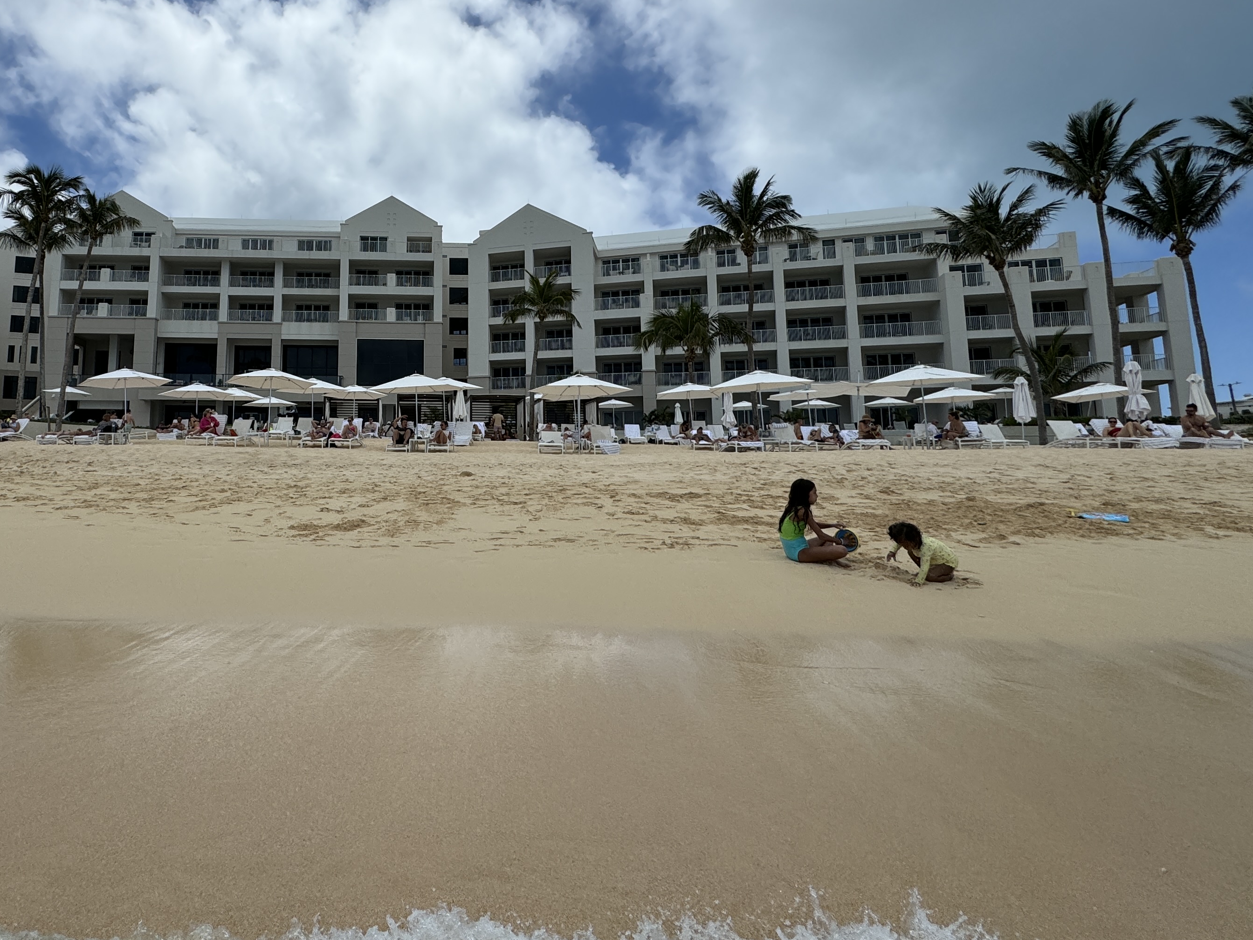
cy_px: 381
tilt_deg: +7.4
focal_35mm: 21
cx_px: 411
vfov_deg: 62.9
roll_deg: -0.7
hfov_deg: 76.3
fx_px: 760
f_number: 2.2
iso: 50
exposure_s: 1/4630
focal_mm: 2.22
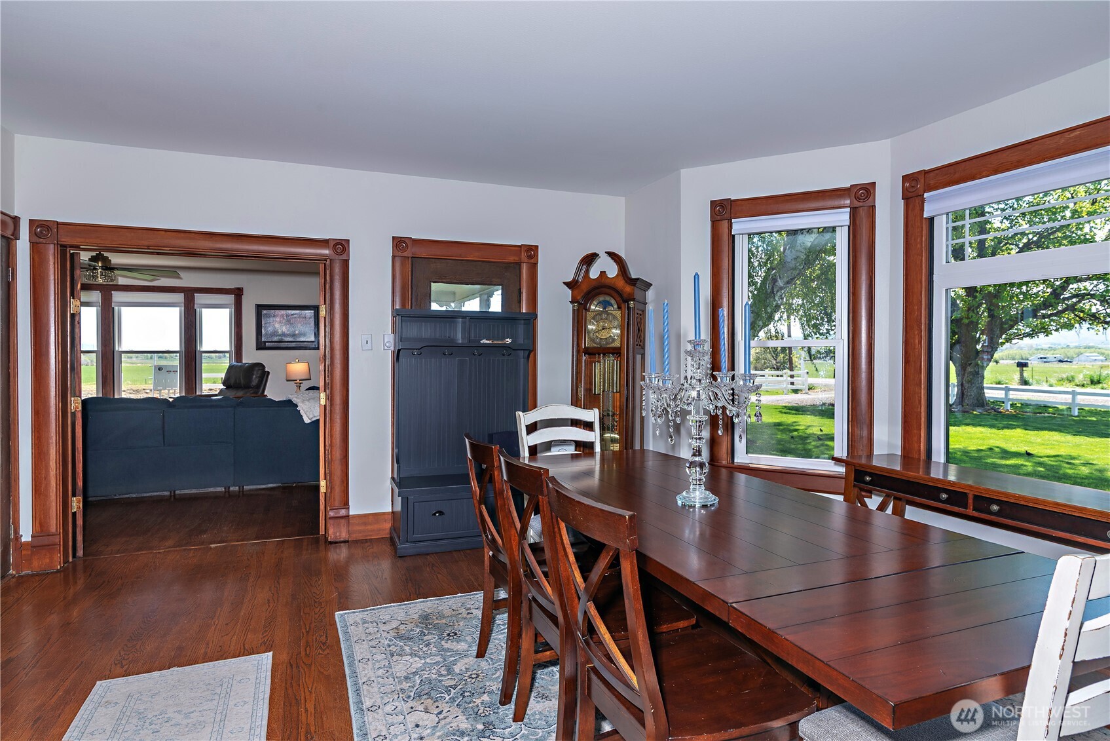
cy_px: 370
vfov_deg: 59.5
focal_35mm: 21
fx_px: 648
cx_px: 555
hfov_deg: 81.2
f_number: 8
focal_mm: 21
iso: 200
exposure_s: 1/60
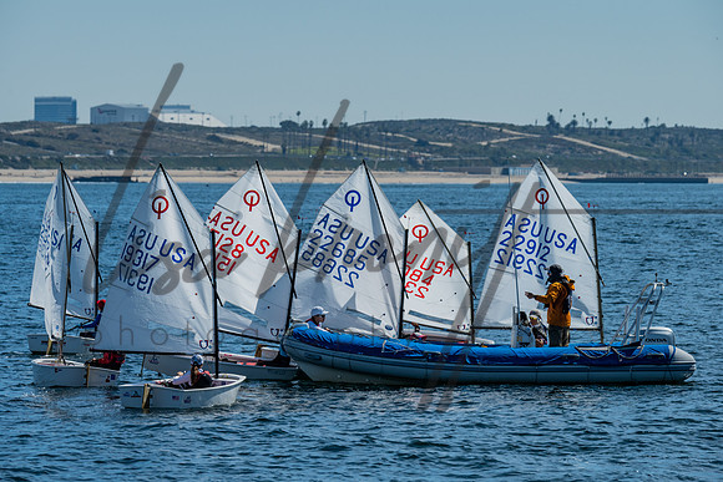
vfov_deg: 4.6
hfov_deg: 6.9
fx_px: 5990
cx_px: 362
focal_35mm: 298
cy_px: 225
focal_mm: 270
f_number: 8
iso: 100
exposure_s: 1/500
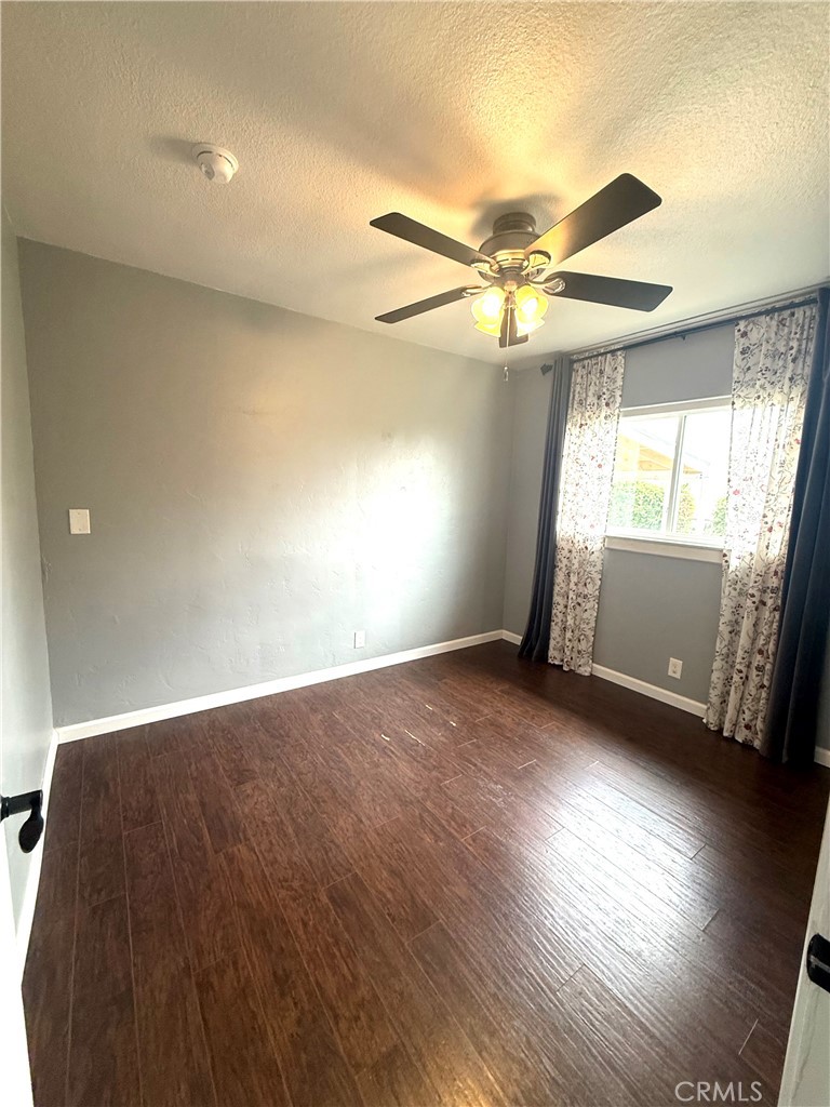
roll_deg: -1.1
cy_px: 554
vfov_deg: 102.1
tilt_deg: -8.6
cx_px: 415
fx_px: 448
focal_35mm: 14
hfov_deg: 85.7
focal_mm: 2.22
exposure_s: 1/120
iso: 250
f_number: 2.2
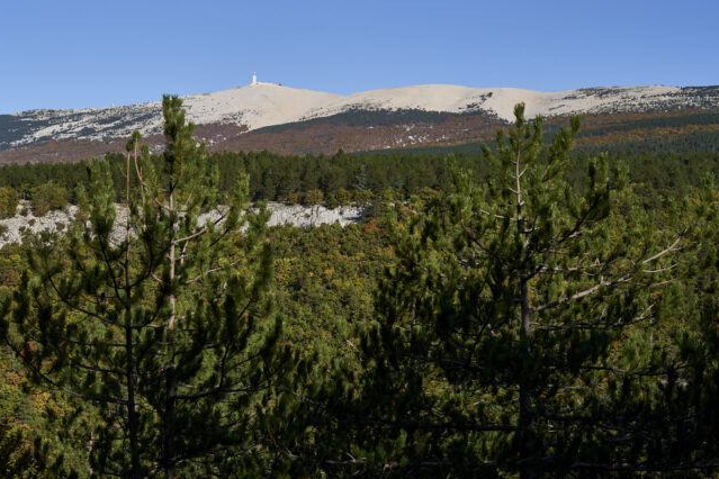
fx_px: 1478
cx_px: 230
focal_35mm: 74
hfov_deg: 27.2
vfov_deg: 18.4
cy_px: 164
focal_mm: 50
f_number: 4.5
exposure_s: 1/2000
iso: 125
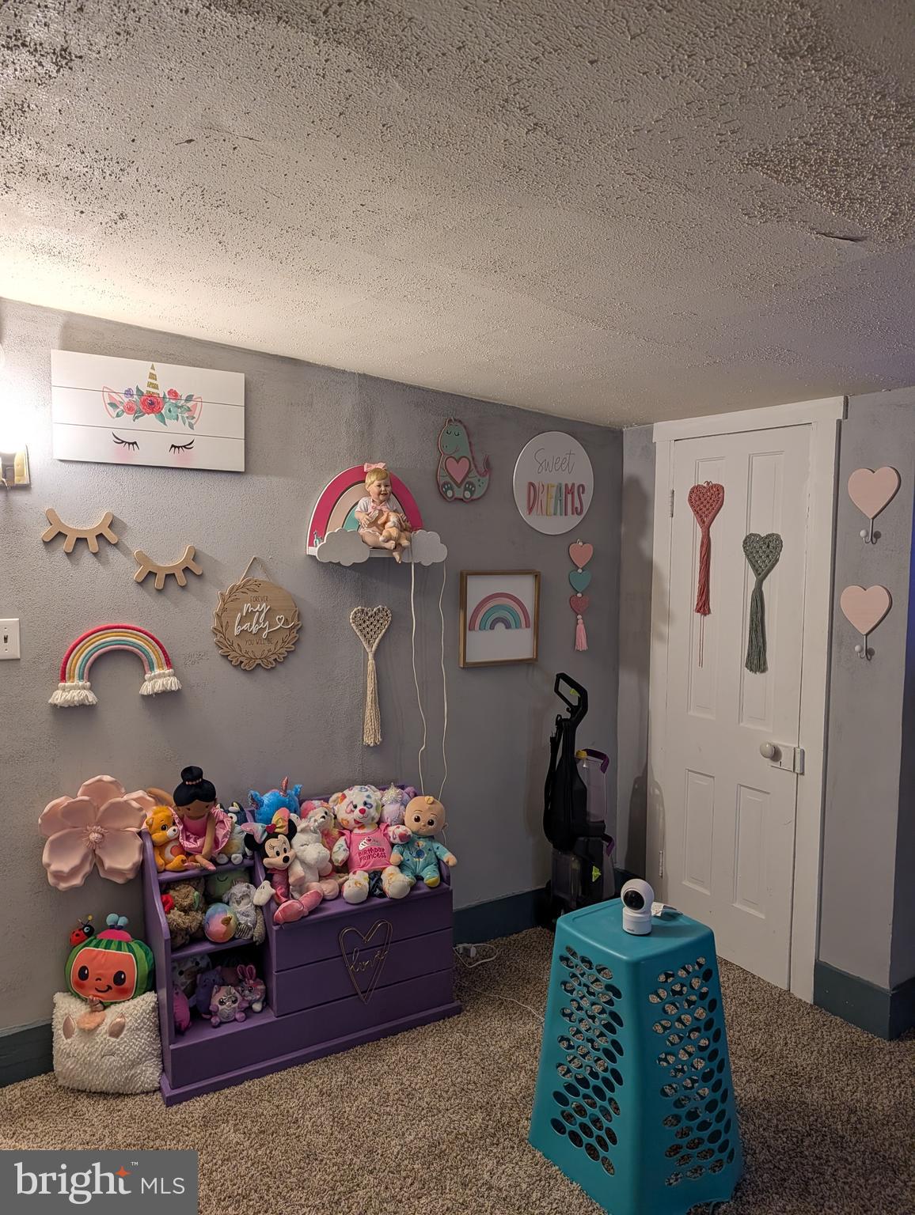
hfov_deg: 56.9
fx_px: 844
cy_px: 608
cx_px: 458
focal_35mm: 24
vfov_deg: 71.5
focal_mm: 6.9
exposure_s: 1/60
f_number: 1.68
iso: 62
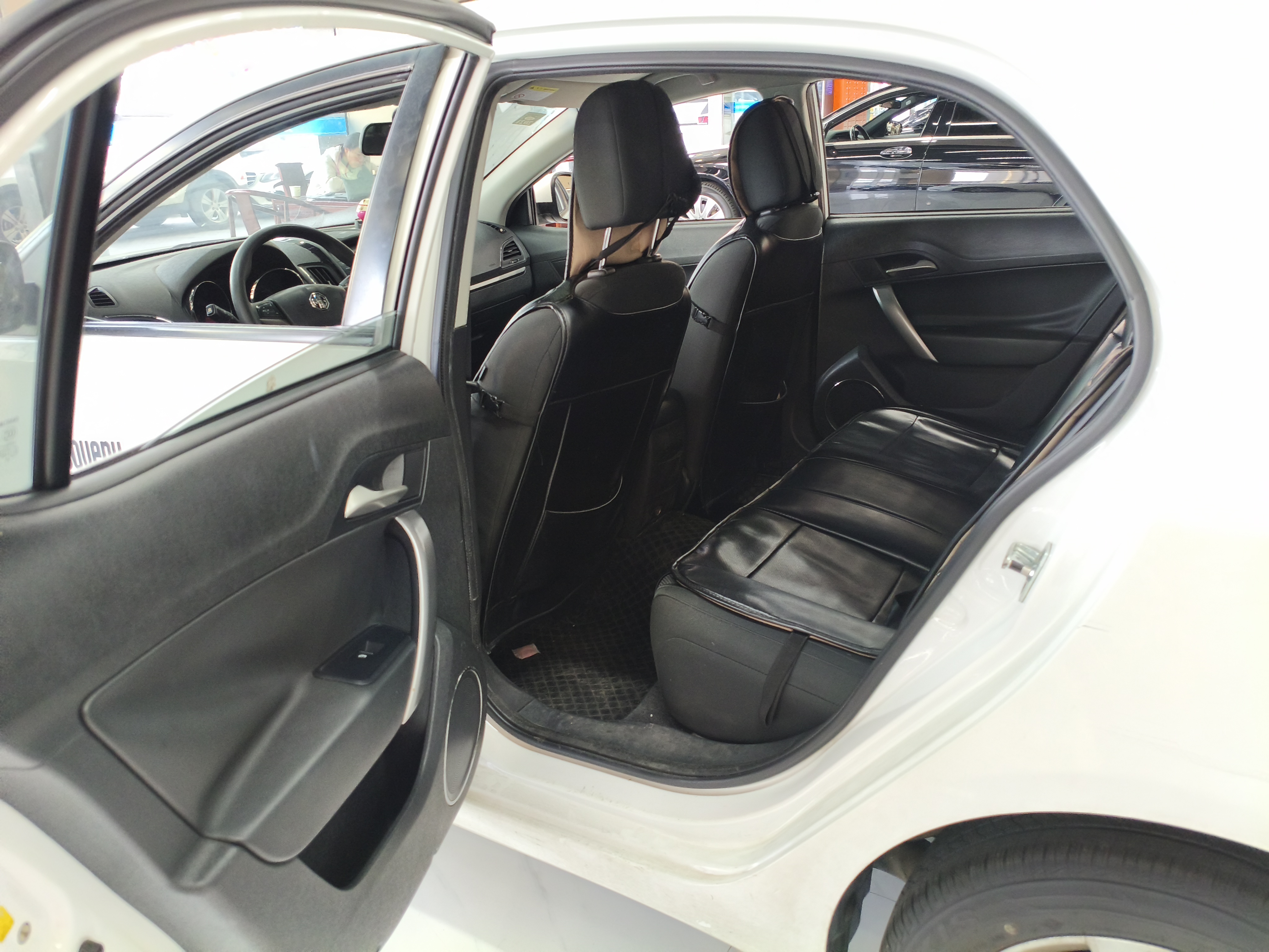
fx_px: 953
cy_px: 476
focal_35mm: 26
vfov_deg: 53.1
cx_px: 634
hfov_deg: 67.3
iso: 320
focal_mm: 4.94
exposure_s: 1/100
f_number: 1.5
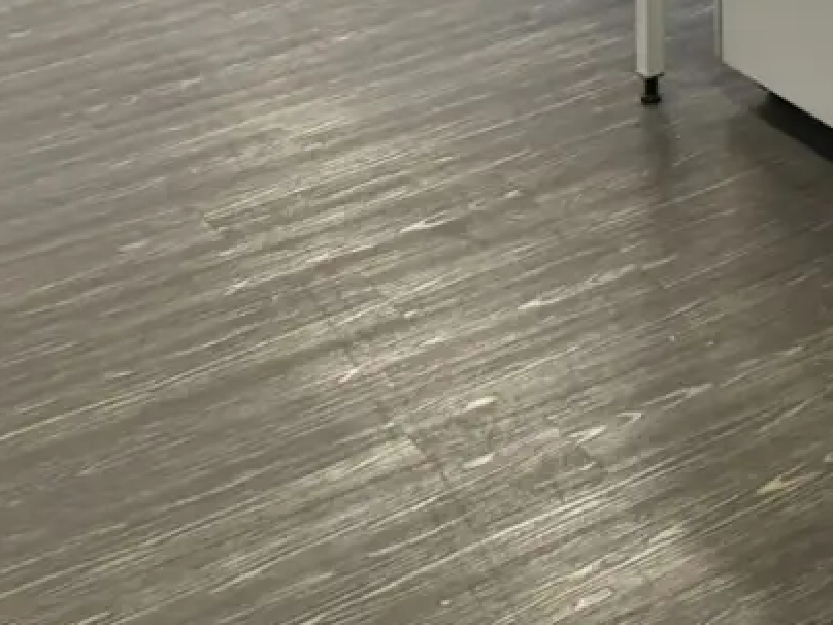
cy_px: -584
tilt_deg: -12.1
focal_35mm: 114
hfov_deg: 15.8
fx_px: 2743
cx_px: 1260
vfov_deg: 11.8
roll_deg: -1.7
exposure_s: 1/100
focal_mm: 6.76
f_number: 1.78
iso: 80
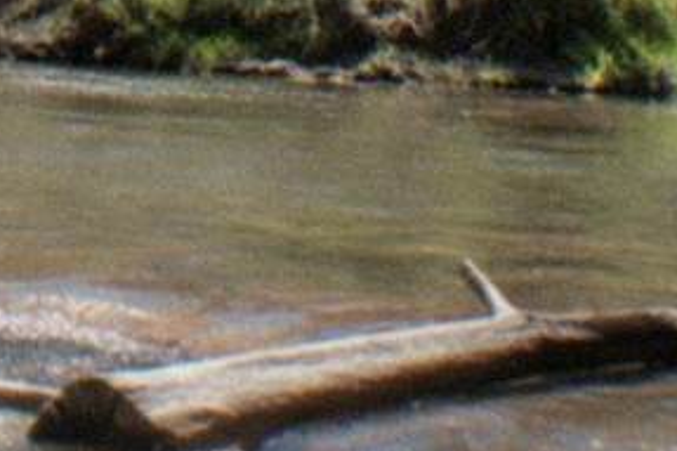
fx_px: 2293
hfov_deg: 16.1
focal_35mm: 122
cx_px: -142
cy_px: -253
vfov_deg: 10.8
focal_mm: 35
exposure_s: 1/500
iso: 500
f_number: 8
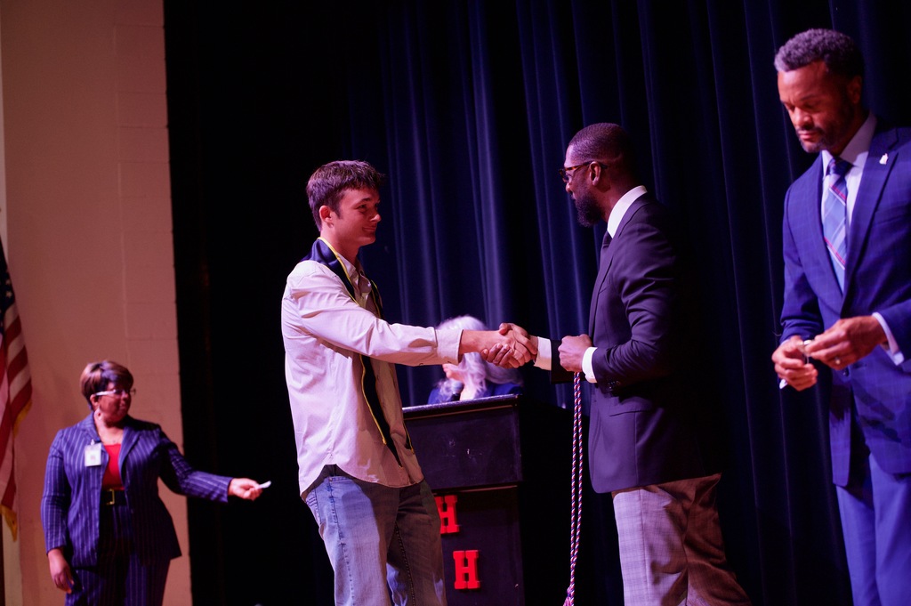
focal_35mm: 70
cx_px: 456
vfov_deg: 19.4
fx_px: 1770
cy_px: 303
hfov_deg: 28.9
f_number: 2.8
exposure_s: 1/320
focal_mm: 70
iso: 2000
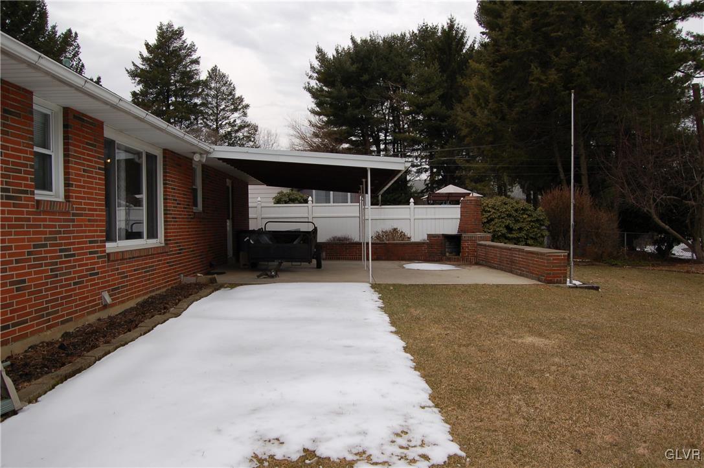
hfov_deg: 67.4
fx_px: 527
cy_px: 234
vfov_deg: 47.8
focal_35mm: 27
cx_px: 352
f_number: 8
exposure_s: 1/250
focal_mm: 18
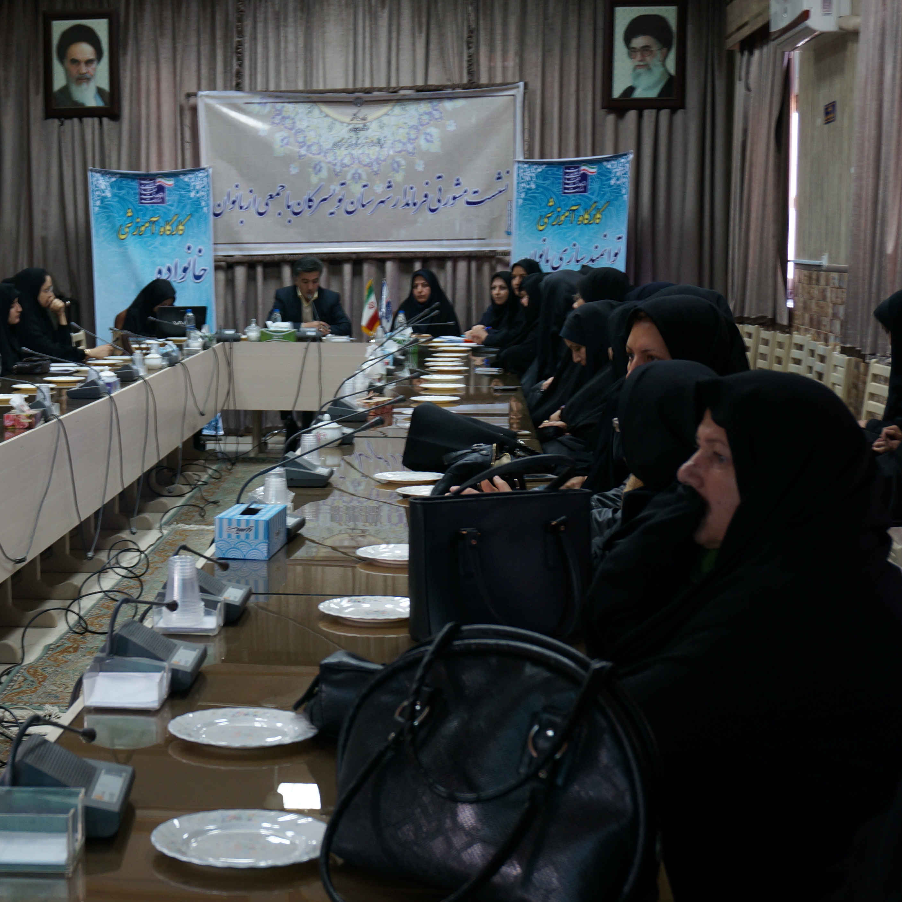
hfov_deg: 26.1
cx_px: 172
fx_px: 1909
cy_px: 483
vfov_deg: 26.6
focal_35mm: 65
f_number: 4.5
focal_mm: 29
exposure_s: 1/15
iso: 320
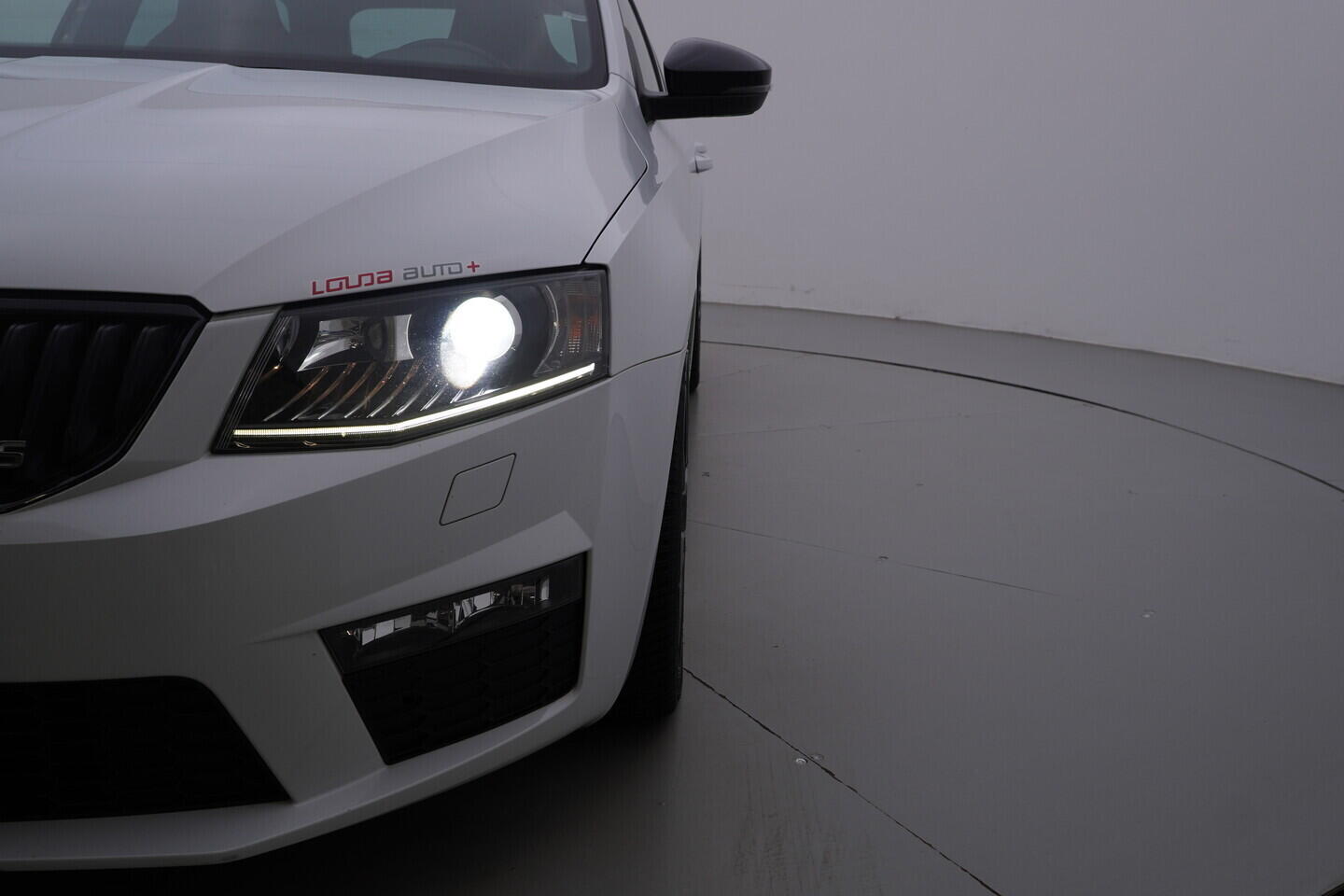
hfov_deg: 53.1
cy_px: 448
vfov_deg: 36.9
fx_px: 1344
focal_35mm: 36
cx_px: 672
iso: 125
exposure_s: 1/160
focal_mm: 24
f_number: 5.6
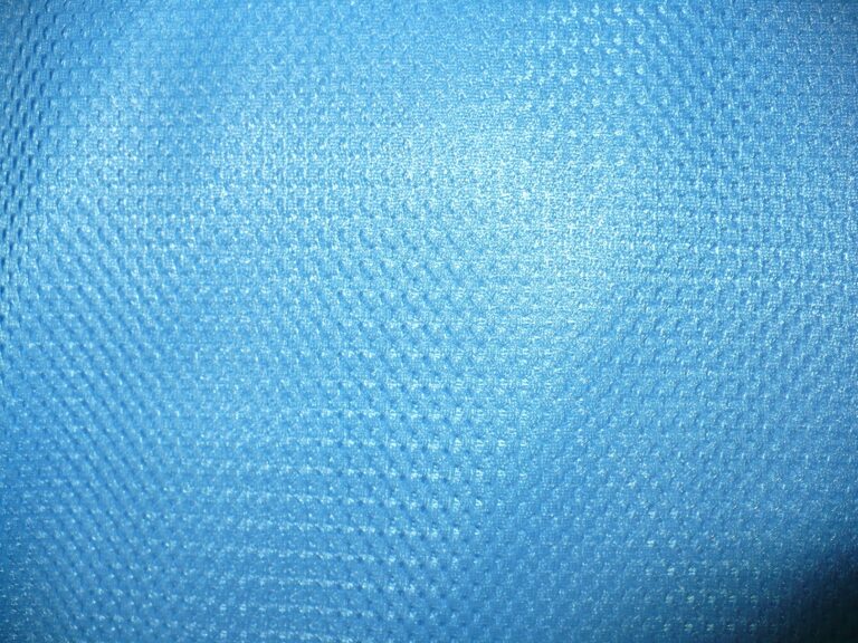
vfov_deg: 38.7
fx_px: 917
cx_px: 429
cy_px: 322
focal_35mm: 37
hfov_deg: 50.1
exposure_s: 1/30
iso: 100
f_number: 2.8
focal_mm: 6.1
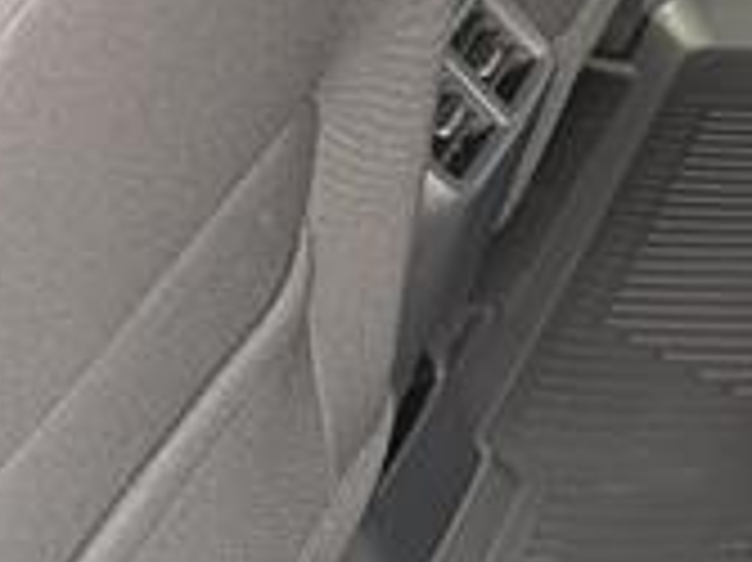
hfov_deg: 18.2
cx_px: 1225
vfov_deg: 16.0
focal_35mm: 92
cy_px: 144
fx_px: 1997
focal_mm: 6.9
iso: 482
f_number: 1.68
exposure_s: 1/286
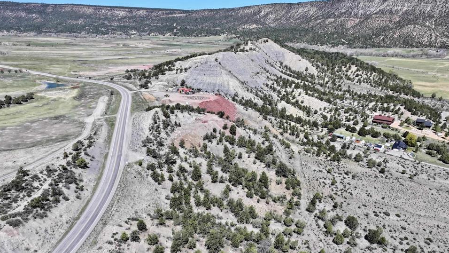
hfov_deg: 67.9
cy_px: 150
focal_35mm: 28
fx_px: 333
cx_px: 237
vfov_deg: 41.3
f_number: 2.8
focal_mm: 12.29
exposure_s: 1/1600
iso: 110
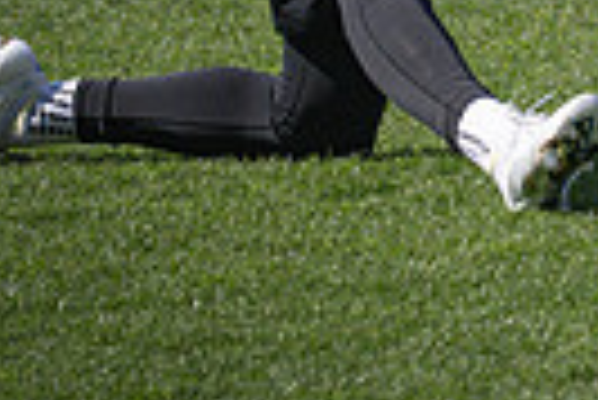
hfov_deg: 2.3
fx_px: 14600
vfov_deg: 1.6
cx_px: 1070
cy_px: -310
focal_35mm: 878
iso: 200
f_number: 6.3
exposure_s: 1/1000
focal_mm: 135
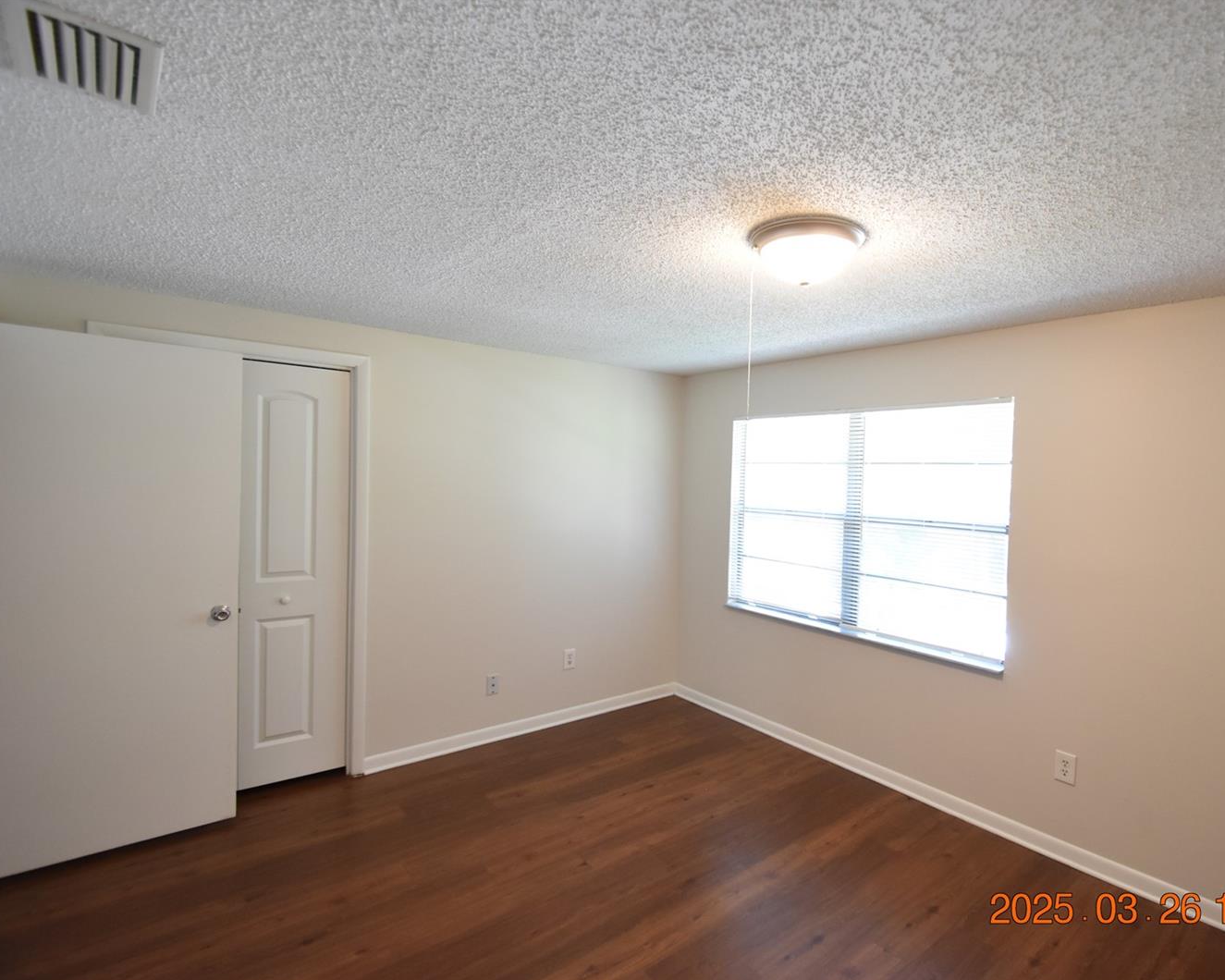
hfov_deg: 88.8
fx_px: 616
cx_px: 717
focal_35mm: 17
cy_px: 490
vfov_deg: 77.0
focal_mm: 10
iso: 1250
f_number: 3.5
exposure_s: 1/60
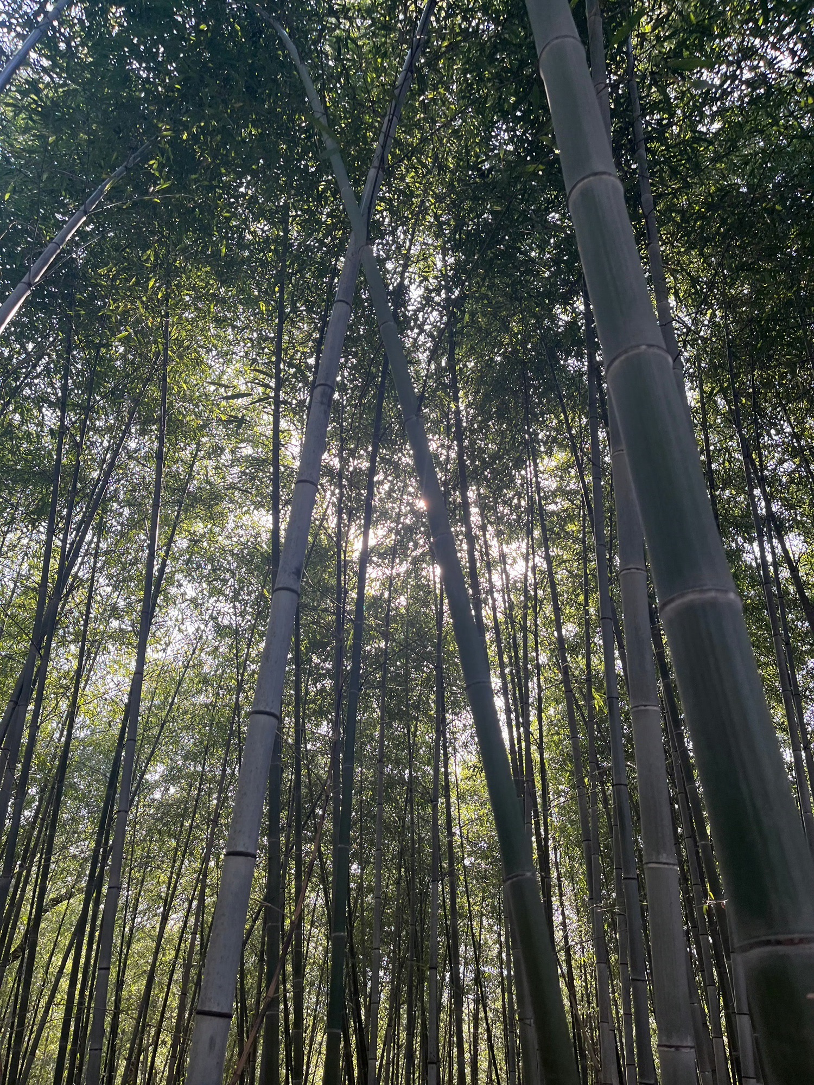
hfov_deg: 53.1
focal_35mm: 26
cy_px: 542
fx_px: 815
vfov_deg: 67.3
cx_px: 407
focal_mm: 5.1
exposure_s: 1/164
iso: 50
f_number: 1.6
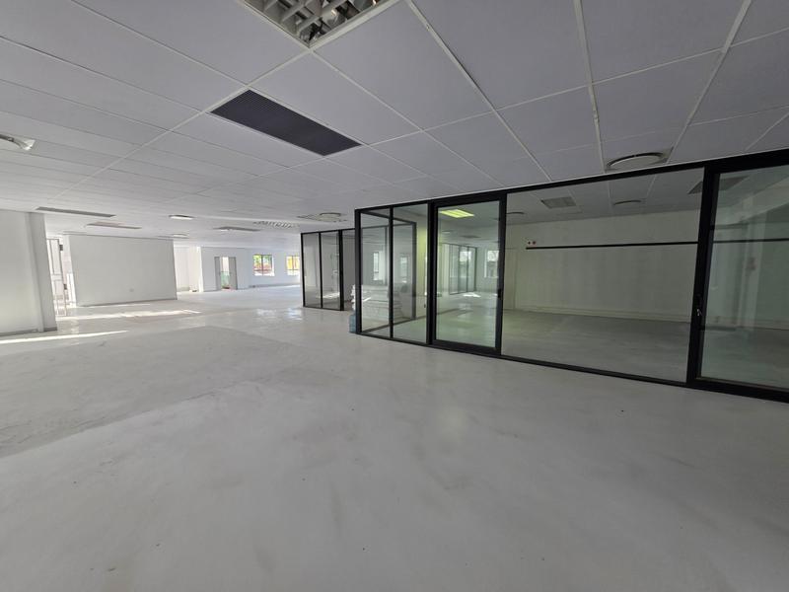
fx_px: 296
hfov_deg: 106.2
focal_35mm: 13
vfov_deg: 89.9
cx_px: 394
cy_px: 296
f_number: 1.9
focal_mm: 2.2
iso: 50
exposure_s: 1/100
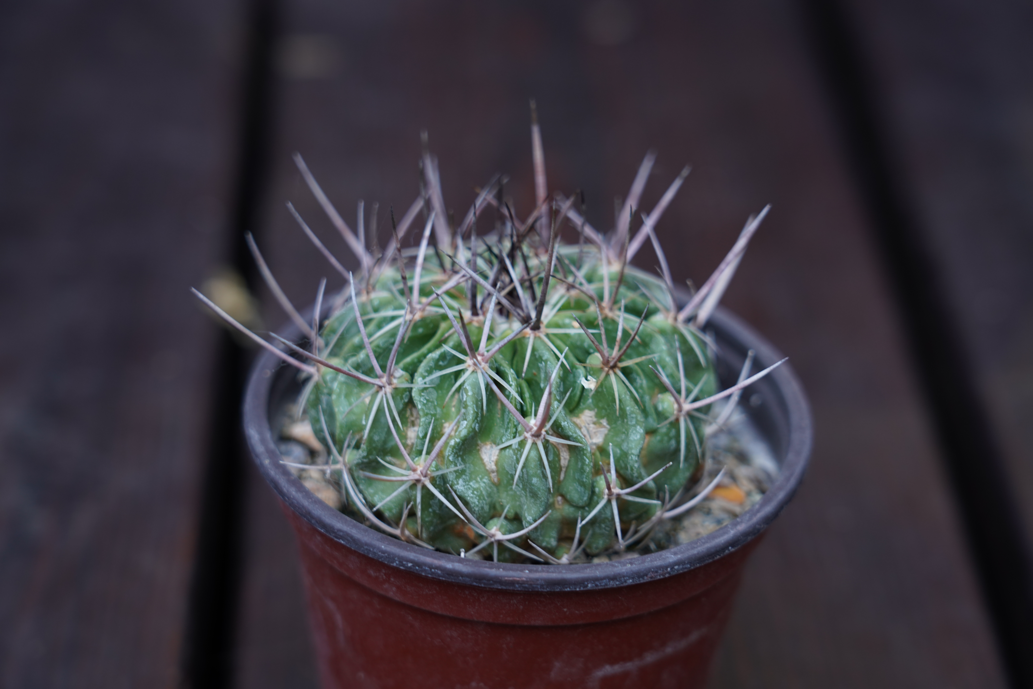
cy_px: 344
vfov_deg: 14.7
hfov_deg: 21.9
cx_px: 516
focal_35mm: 93
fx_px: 2668
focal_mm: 93
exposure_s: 1/6
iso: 400
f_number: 5.6
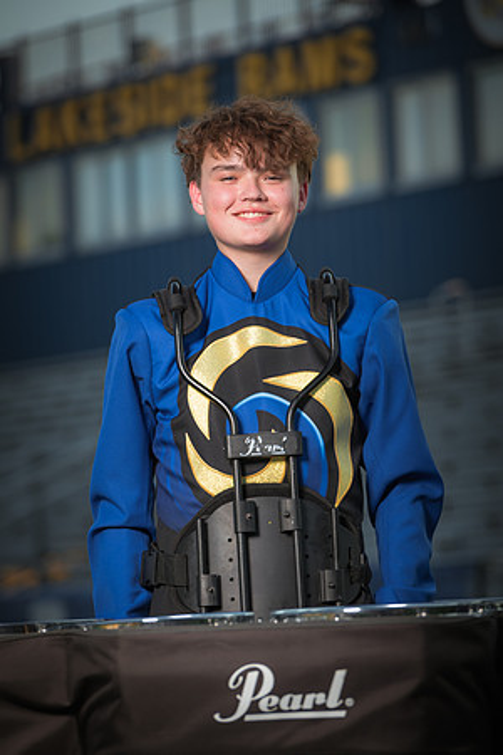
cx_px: 252
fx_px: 4191
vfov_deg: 10.3
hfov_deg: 6.9
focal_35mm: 200
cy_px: 378
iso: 100
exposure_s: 1/200
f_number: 5.6
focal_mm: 200
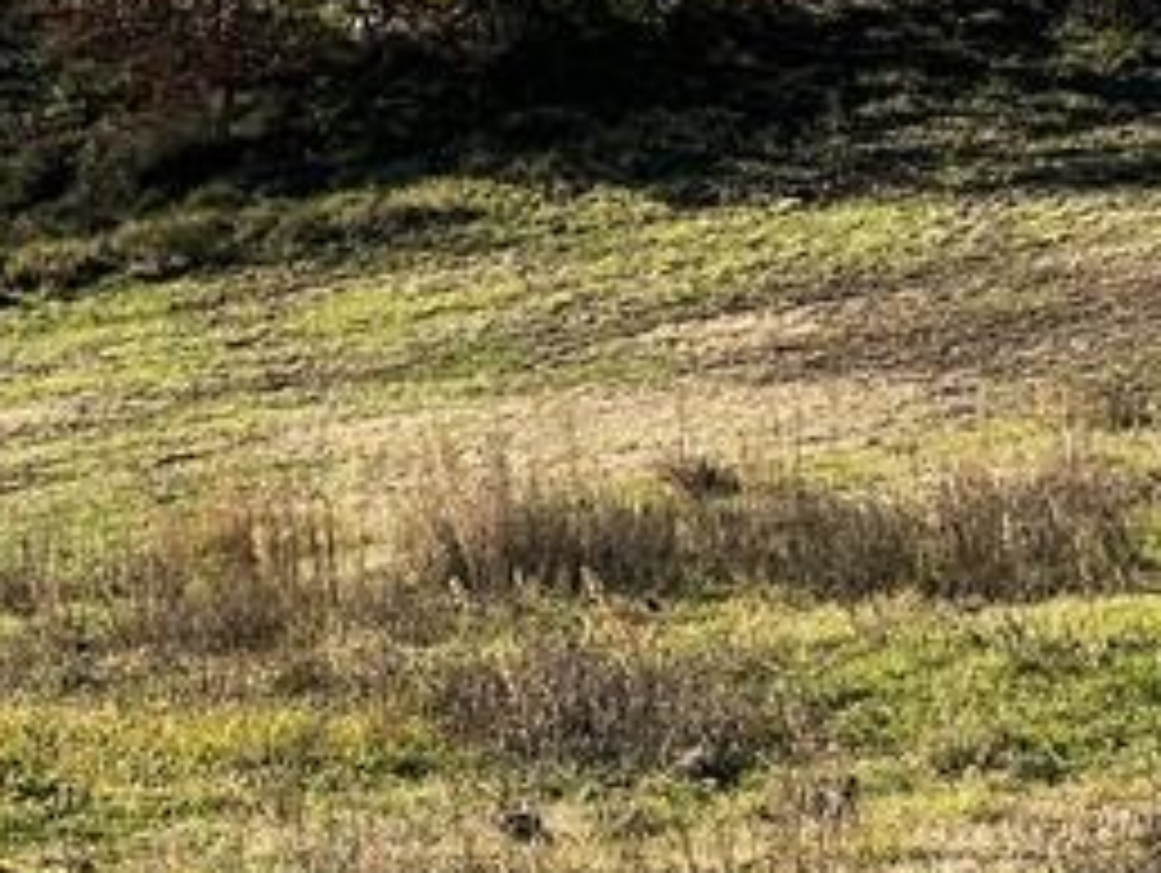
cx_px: 1174
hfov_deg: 6.9
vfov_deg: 5.1
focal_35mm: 286
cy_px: -608
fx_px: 9601
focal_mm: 9
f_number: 2.8
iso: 32
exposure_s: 1/536
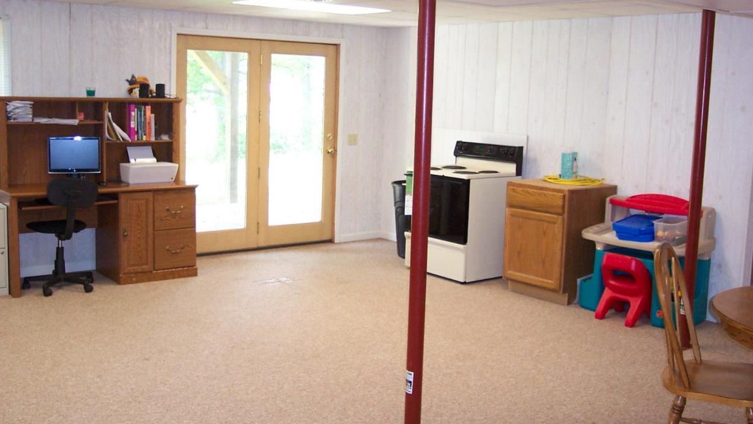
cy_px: 191
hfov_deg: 50.5
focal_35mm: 40
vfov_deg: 29.7
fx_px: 799
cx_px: 376
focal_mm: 8
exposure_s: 1/30
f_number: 2.8
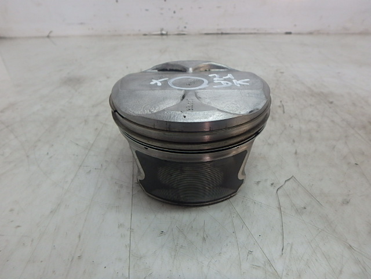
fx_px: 225
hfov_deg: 79.0
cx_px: 186
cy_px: 140
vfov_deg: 63.4
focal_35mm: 21
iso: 200
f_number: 3.5
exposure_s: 1/40
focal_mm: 3.7
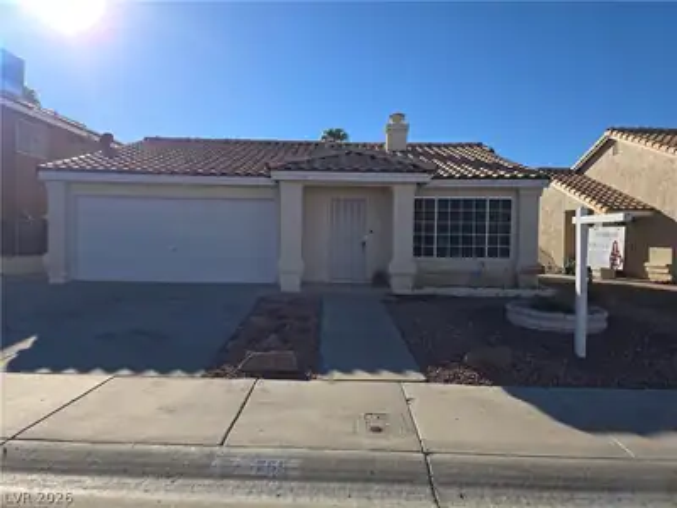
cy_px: 254
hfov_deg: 73.9
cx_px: 338
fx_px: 450
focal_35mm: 23
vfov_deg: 58.9
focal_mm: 6.3
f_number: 1.7
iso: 12
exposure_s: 1/1129
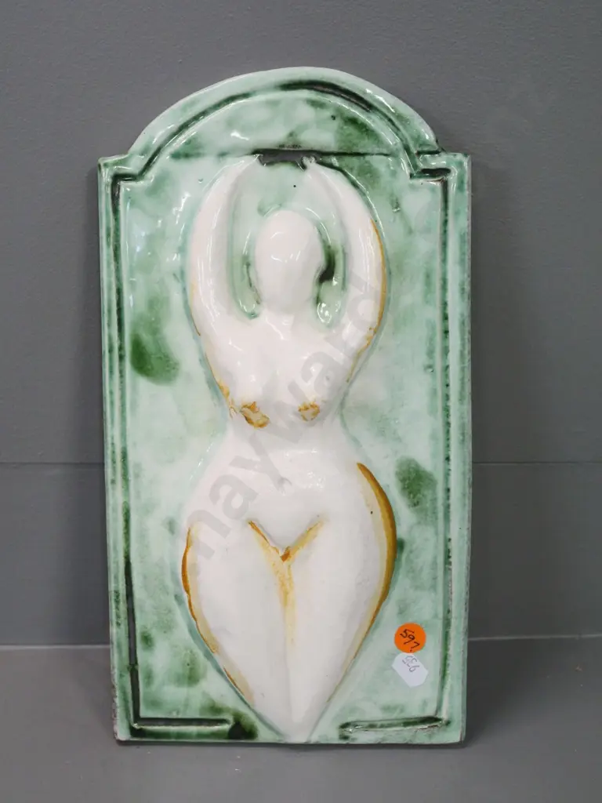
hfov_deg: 29.1
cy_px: 402
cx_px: 301
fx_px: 1159
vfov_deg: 38.2
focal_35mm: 50
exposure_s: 1/160
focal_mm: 25
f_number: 5
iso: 3200
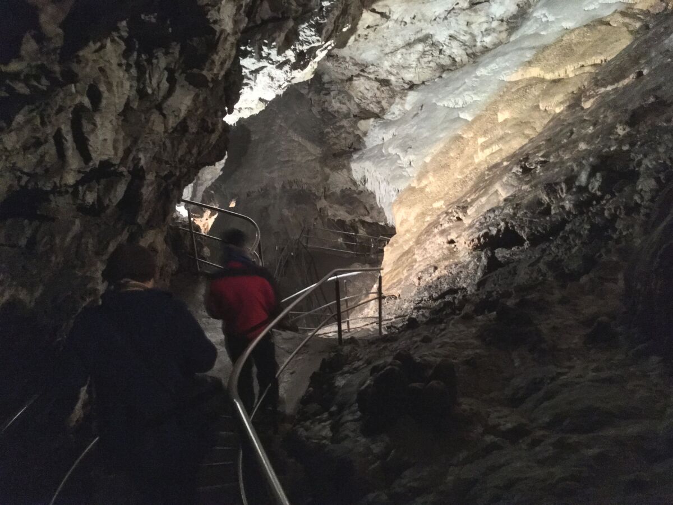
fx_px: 564
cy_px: 252
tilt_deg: -27.6
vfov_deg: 48.2
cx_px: 336
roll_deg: +0.5
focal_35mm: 29
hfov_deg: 61.7
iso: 1250
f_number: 2.2
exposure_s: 1/17
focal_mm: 4.15
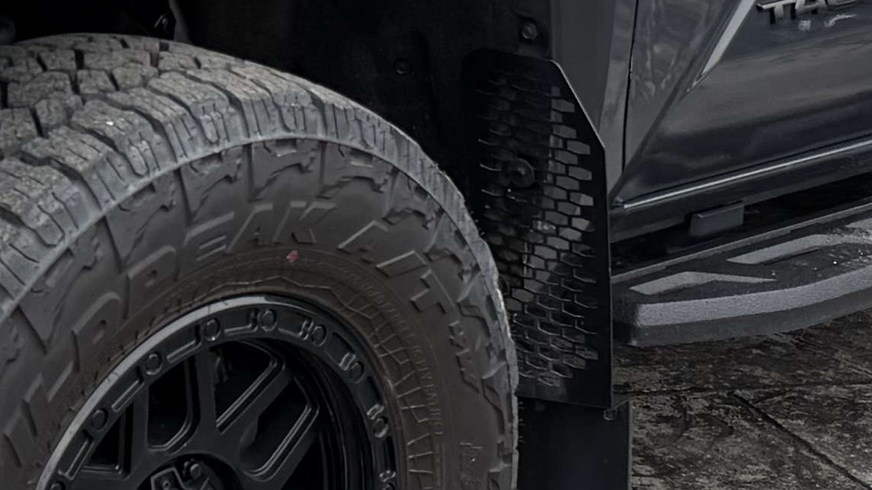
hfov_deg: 16.2
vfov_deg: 9.3
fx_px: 3006
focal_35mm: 130
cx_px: 44
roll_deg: -1.8
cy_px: -6
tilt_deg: -11.0
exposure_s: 1/517
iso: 80
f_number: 1.78
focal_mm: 6.76
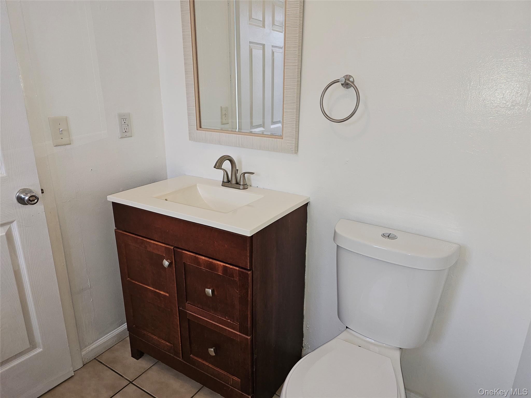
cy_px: 199
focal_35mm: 23
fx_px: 353
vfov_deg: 58.9
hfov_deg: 73.9
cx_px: 266
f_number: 1.7
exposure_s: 1/60
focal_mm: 6.3
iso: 80
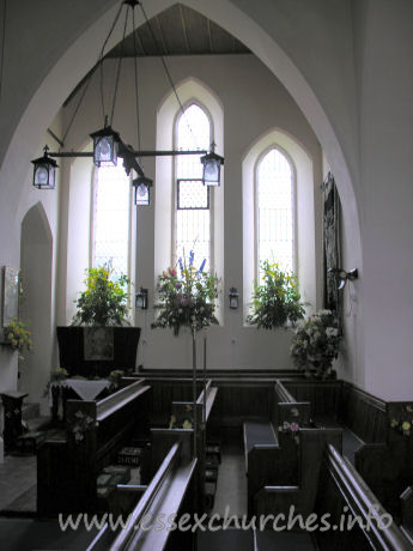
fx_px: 557
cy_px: 276
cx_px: 206
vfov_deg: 52.6
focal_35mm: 35
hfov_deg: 40.7
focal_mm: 8.9
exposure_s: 1/60.1
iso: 50
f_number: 2.8
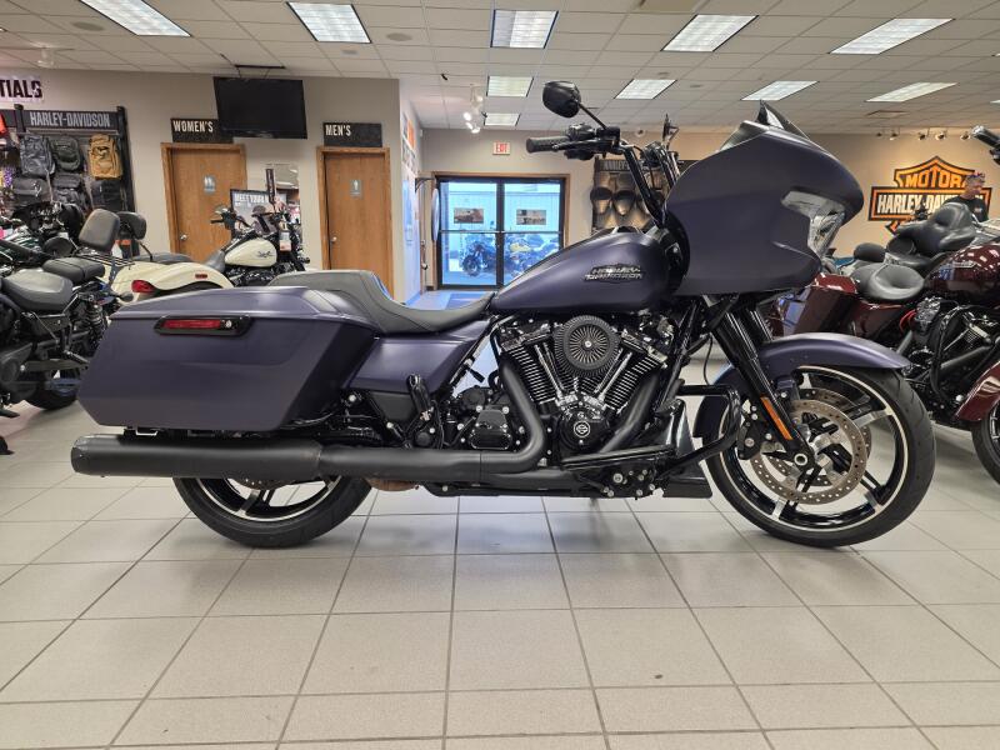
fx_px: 664
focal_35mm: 23
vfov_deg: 58.9
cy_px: 375
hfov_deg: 73.9
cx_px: 500
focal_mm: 6.25
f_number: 1.7
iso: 160
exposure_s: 1/120
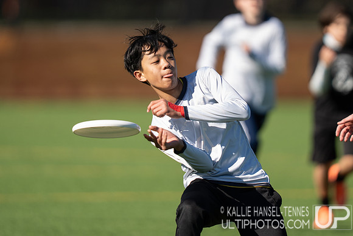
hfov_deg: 3.3
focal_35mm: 615
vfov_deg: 2.2
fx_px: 6036
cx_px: 240
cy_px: 54
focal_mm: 400
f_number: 2.8
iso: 160
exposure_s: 1/2000
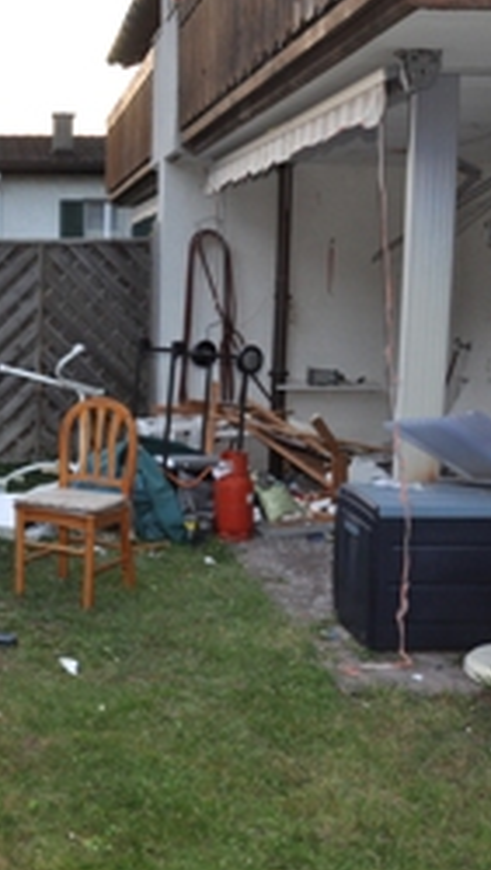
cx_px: -75
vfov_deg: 44.5
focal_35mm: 46
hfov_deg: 24.0
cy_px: 402
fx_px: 1063
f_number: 5
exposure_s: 1/100
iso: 400
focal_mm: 18
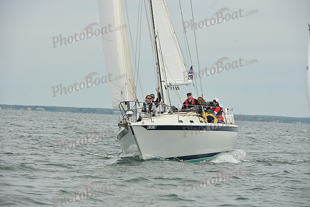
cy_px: 104
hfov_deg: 10.3
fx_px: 1723
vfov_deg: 6.9
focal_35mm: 200
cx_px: 155
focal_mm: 200
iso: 320
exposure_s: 1/1600
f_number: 10
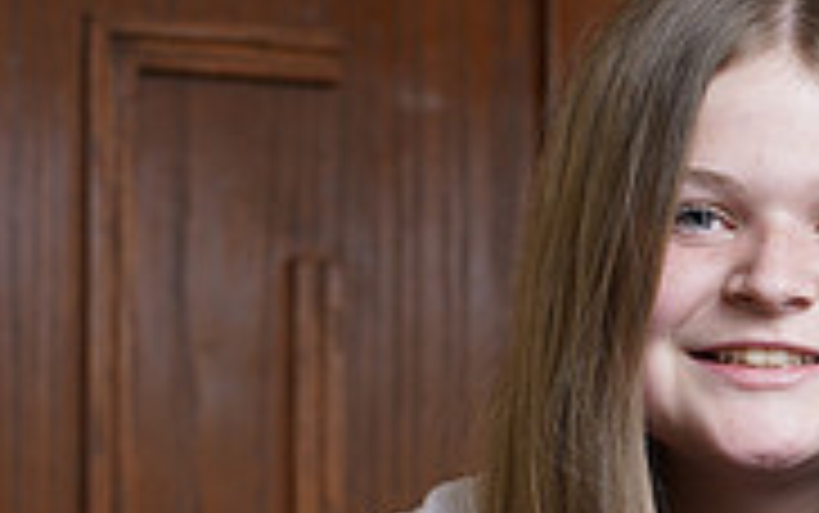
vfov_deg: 4.7
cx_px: 720
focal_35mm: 276
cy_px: 716
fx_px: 6164
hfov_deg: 7.6
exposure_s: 1/250
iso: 200
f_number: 5.6
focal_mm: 85
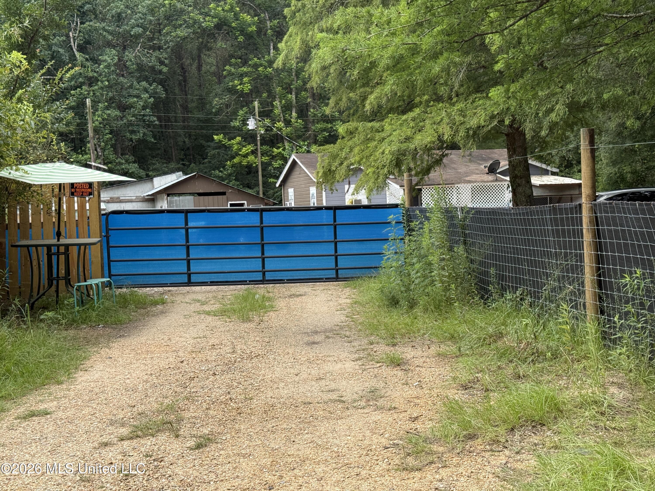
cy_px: 246
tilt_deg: -3.0
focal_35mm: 48
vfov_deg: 30.3
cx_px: 328
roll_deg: +2.5
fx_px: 908
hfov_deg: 39.7
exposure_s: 1/1429
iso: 80
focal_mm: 6.76
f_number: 1.78
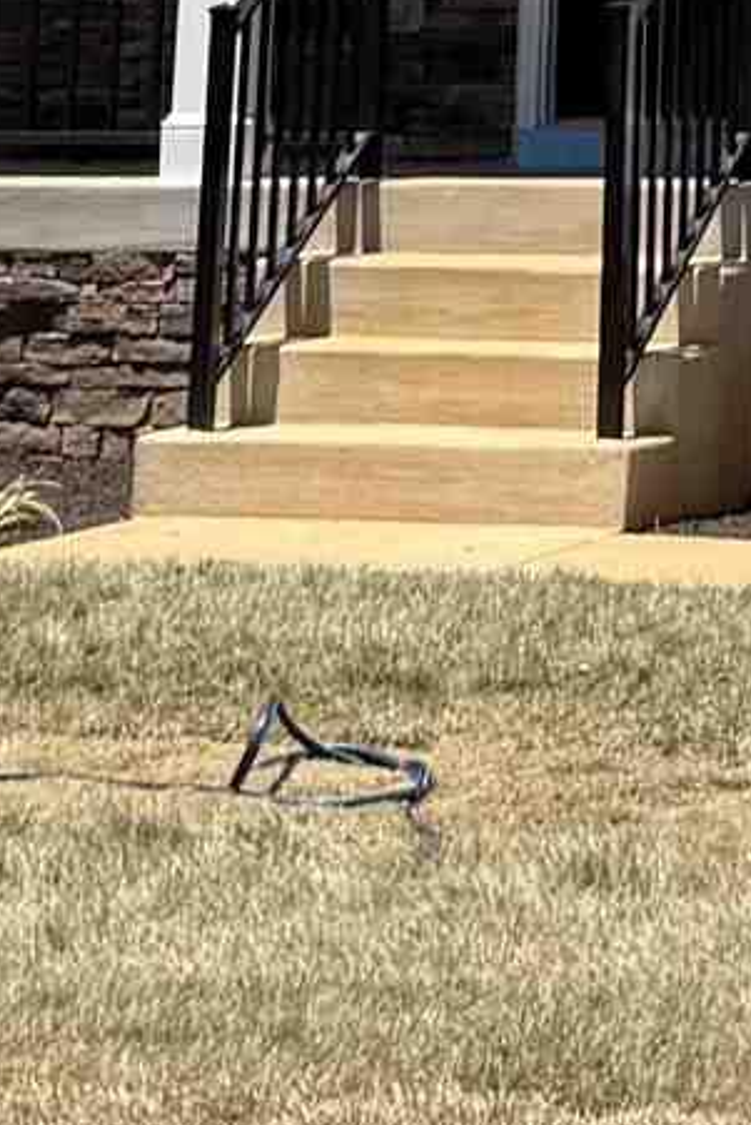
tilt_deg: +12.3
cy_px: -1013
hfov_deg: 7.9
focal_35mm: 170
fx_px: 5315
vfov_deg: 11.1
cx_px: 1118
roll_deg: -1.4
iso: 80
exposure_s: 1/3584
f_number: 1.78
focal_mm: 6.76
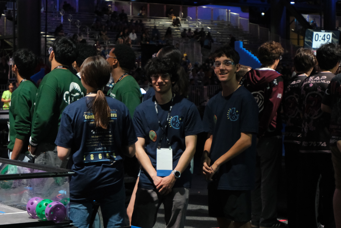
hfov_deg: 29.7
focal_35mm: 68
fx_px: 644
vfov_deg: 20.0
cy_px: 114
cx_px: 170
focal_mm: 45
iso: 6400
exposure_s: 1/140
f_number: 5.6
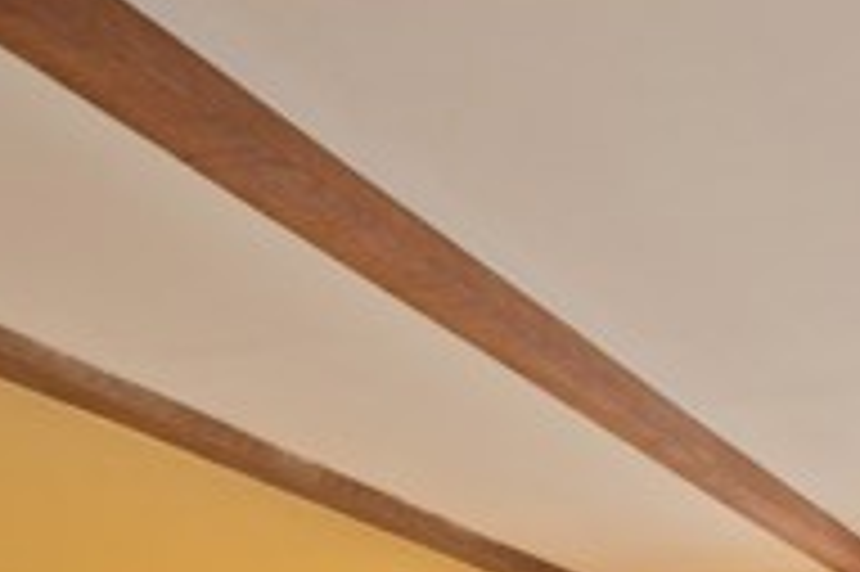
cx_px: 1184
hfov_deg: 30.4
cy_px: 926
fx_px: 1122
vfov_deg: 22.0
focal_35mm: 47
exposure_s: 1/13
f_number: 7.1
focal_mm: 14
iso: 400
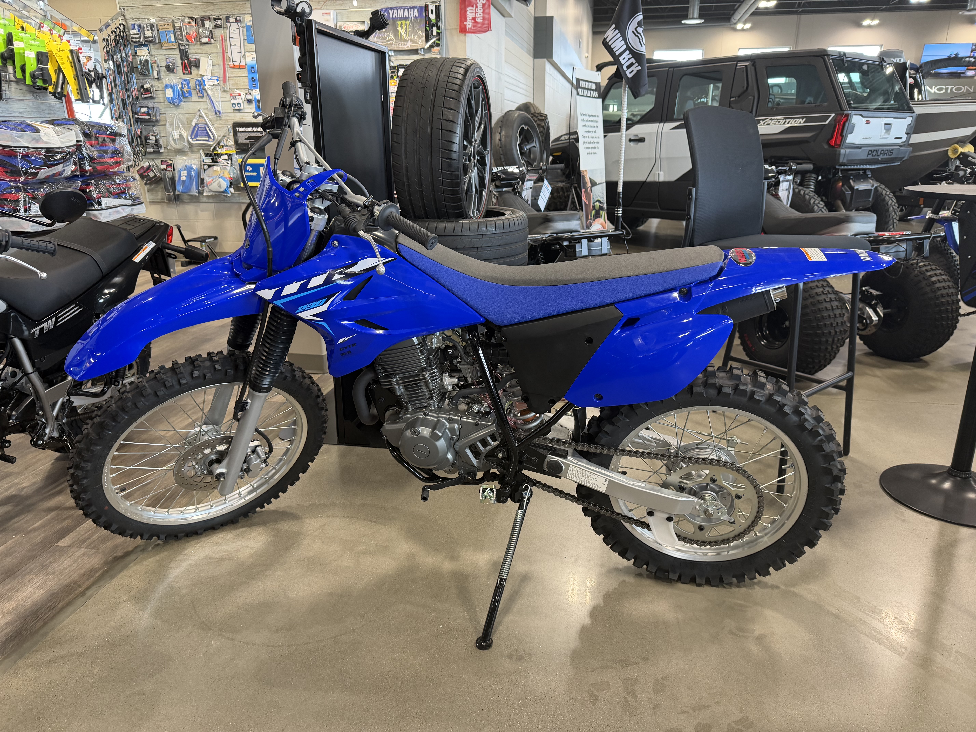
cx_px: 488
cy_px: 366
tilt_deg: -18.7
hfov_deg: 71.6
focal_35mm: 24
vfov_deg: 56.8
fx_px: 677
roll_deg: +0.4
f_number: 1.78
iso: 160
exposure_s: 1/60
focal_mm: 6.76
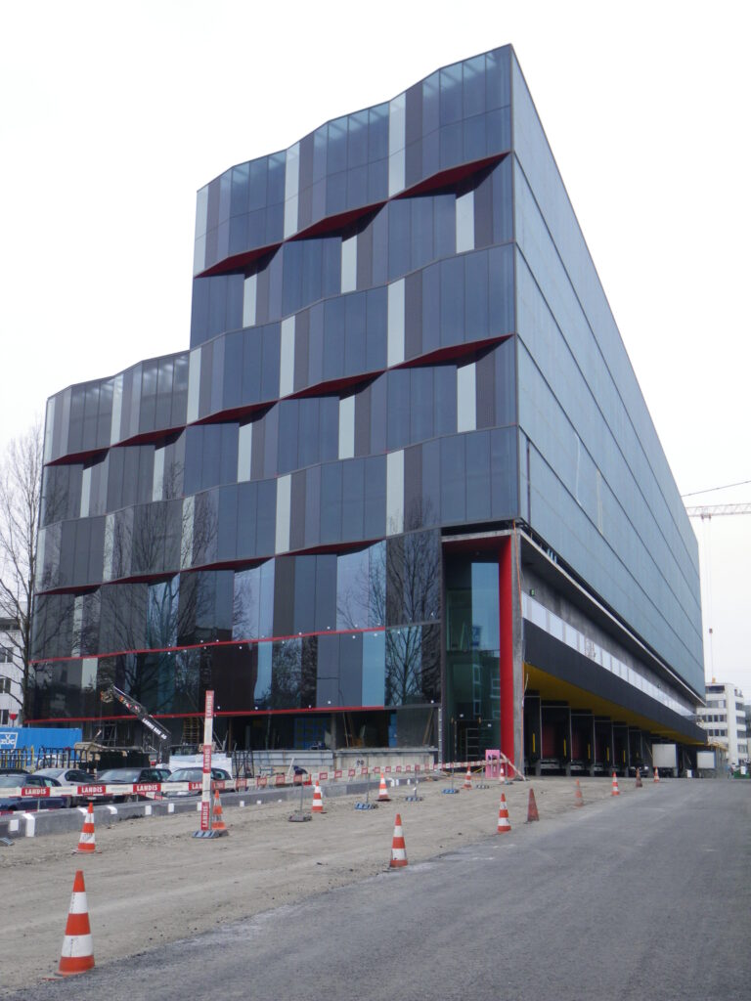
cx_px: 376
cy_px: 500
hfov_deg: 34.3
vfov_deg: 44.8
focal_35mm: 42
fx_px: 1215
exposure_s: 1/80
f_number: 4.2
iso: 64
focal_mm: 7.5
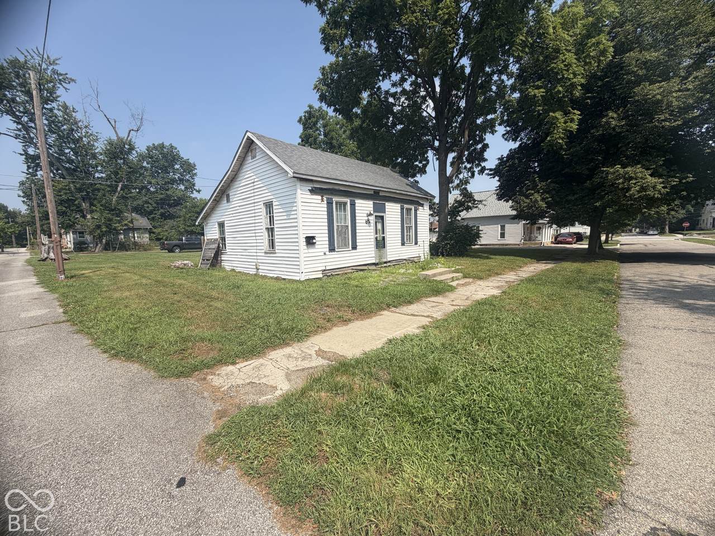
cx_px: 358
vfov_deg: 85.7
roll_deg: +2.5
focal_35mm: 14
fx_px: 289
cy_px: 268
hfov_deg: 102.1
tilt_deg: -6.0
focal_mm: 2.22
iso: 20
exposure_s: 1/779
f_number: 2.2
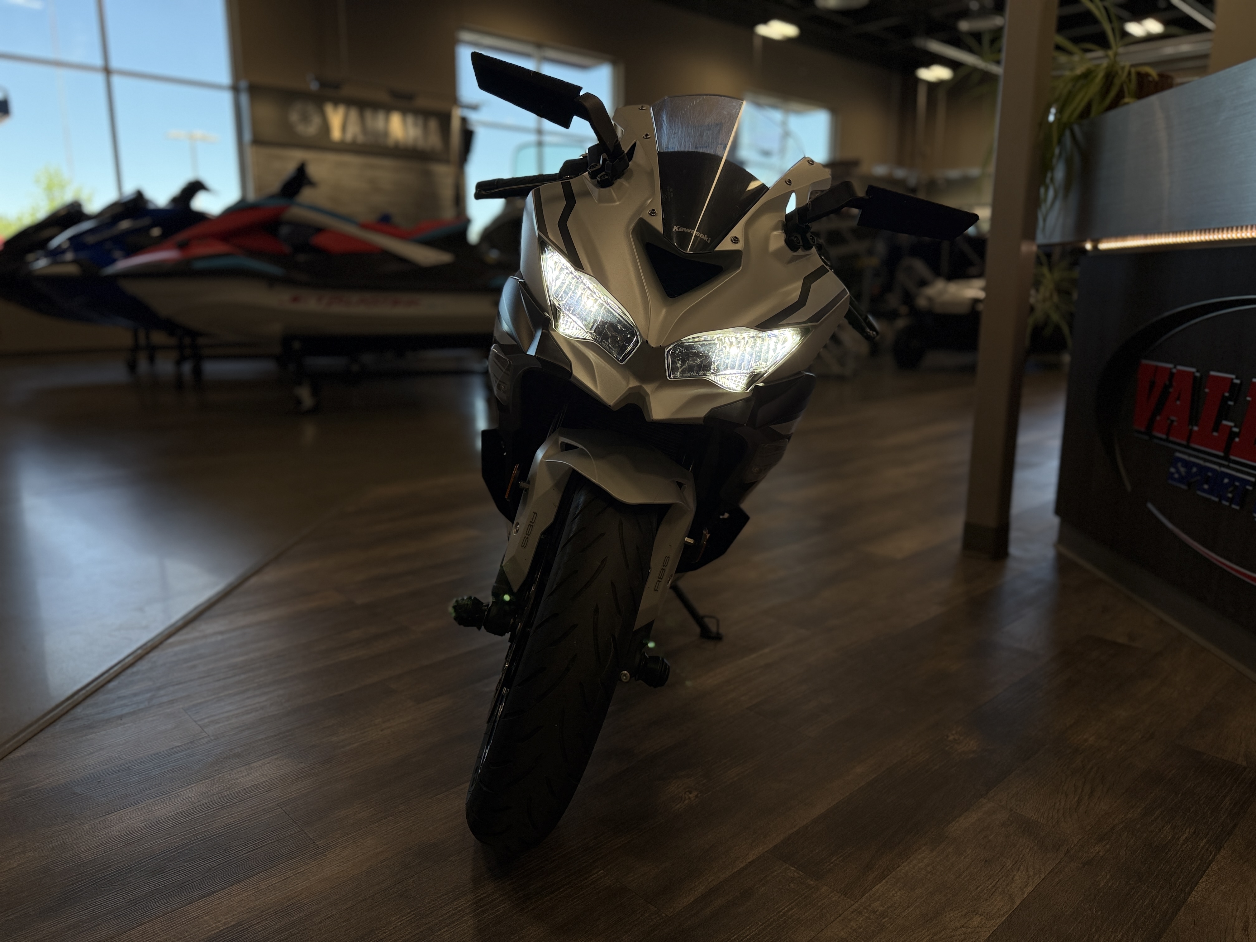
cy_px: 471
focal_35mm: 24
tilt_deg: -12.0
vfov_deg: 56.8
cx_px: 628
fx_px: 871
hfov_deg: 71.6
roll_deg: -0.1
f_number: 1.78
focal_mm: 6.76
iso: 100
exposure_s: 1/735
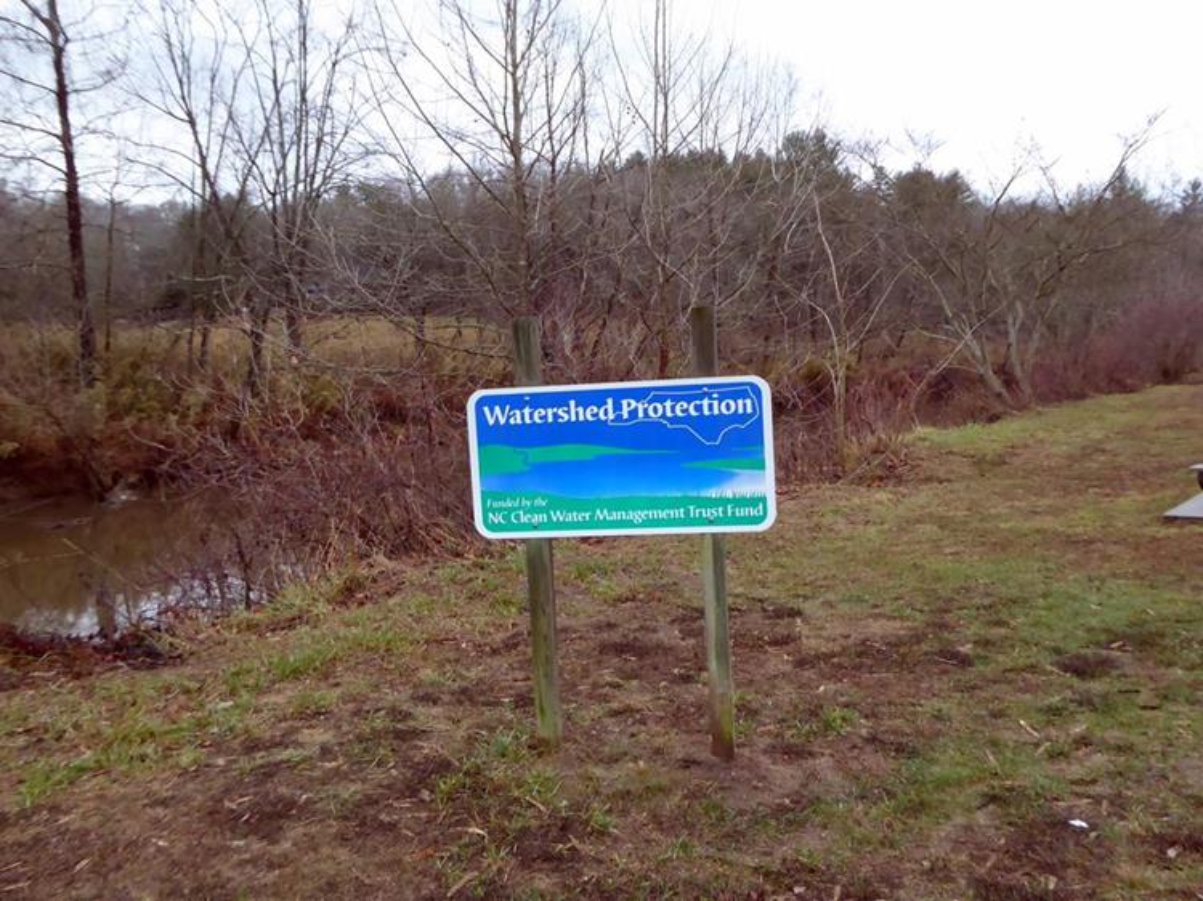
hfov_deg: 56.8
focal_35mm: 32
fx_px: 1112
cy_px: 450
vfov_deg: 44.1
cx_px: 602
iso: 400
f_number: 3.5
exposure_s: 1/250
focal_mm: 5.4
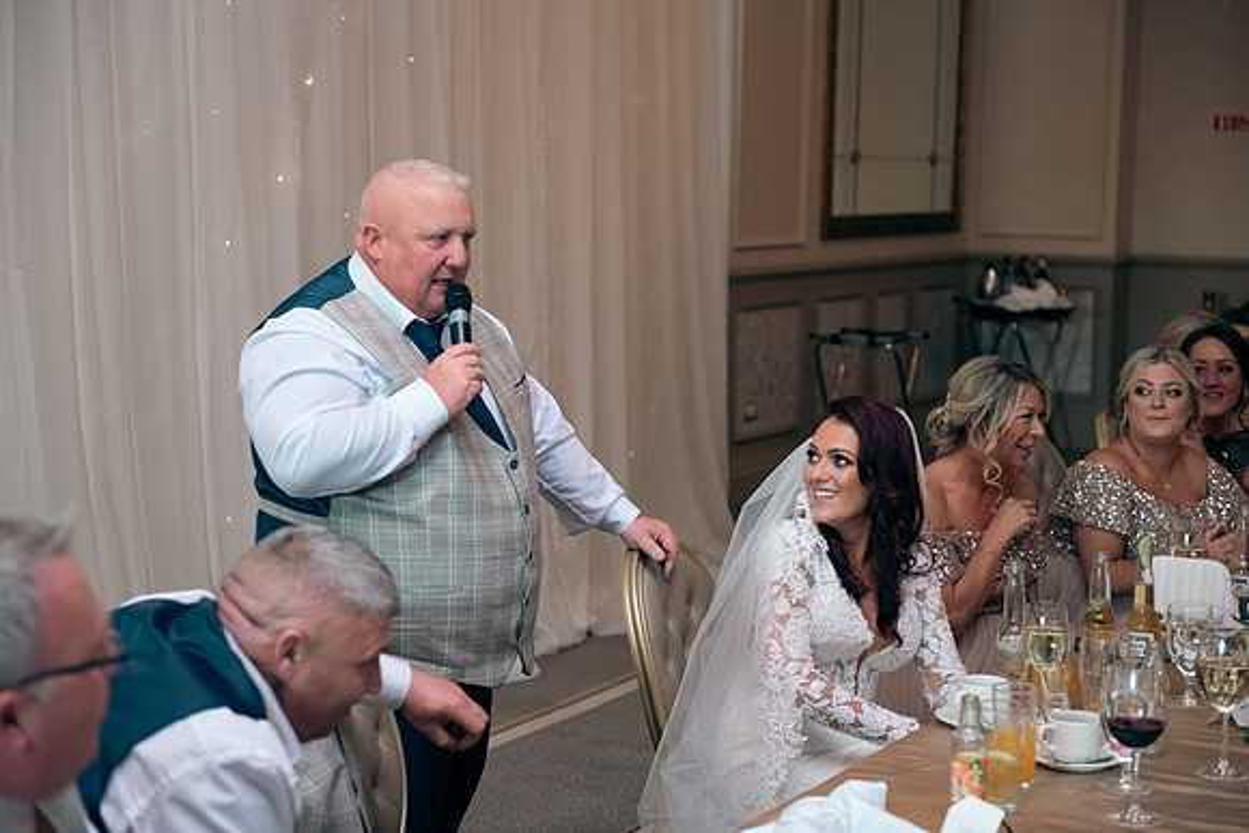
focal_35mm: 66
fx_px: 2290
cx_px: 624
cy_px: 416
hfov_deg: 30.5
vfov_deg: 20.6
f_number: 3.5
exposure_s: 1/160
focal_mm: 66
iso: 1000
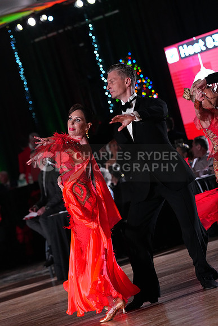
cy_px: 163
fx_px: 1561
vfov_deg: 11.9
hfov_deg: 8.0
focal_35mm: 172
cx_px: 109
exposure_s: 1/400
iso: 6400
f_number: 5
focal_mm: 172
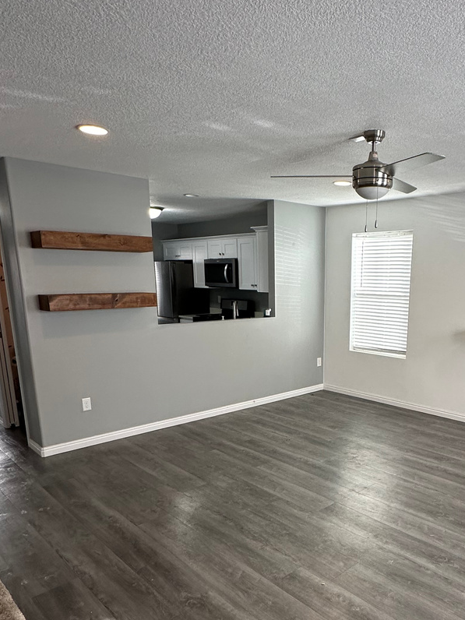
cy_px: 393
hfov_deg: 50.3
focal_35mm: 27
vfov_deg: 64.3
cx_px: 317
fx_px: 484
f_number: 2.2
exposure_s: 1/120
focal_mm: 2.22
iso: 125
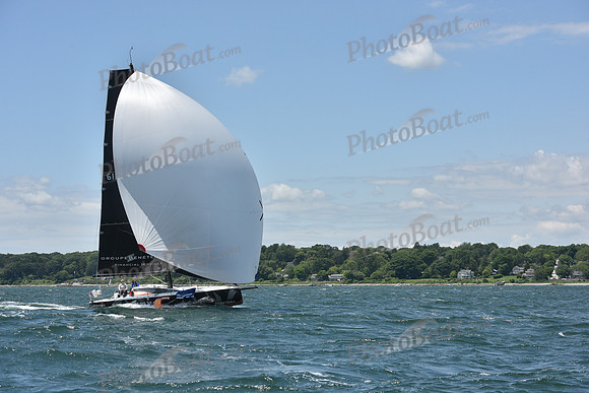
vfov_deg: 17.5
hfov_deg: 26.0
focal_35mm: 78
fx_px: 1276
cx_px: 294
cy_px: 196
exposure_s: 1/1250
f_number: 7.1
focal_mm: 78
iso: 250
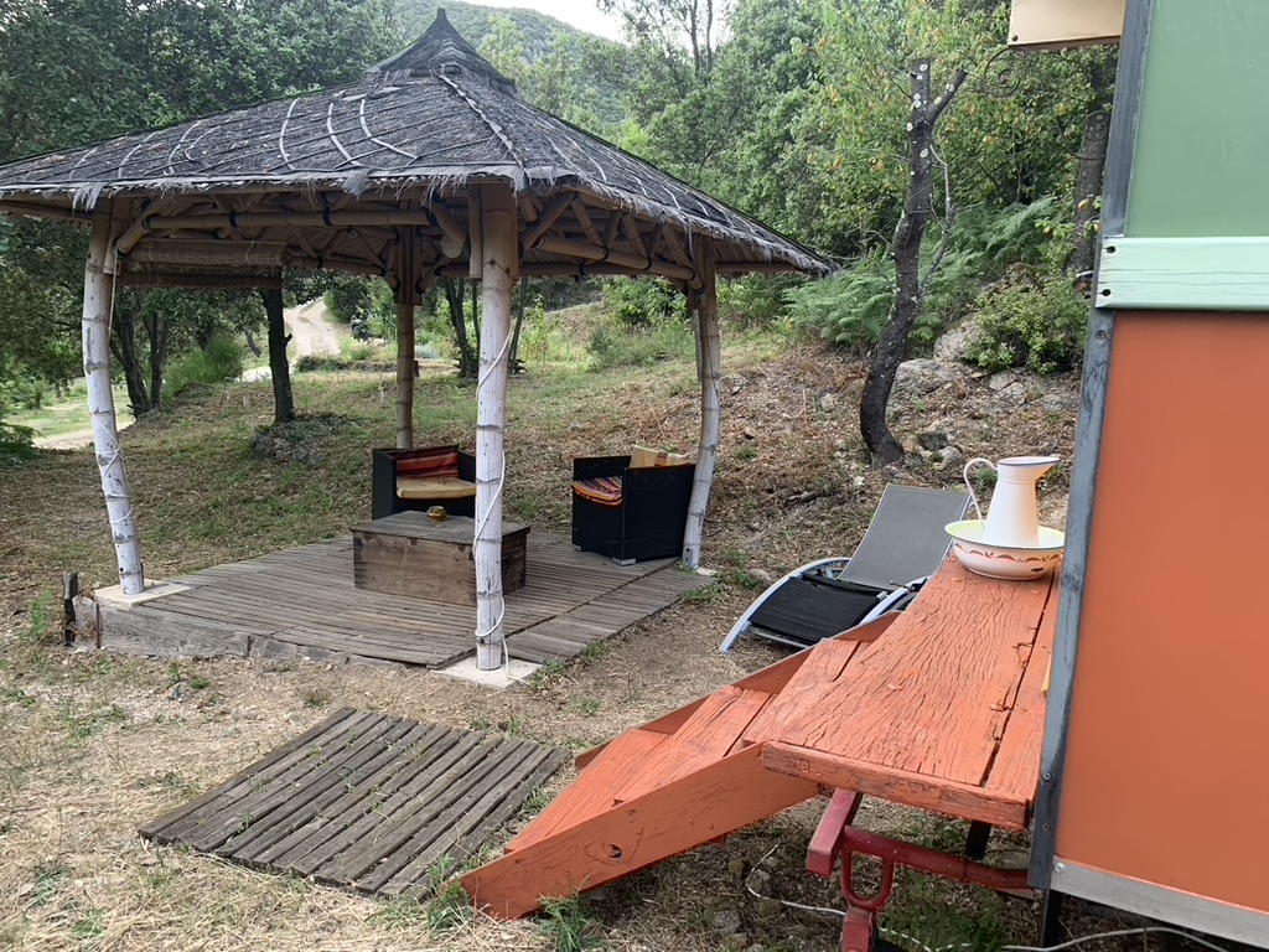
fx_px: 953
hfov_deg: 67.3
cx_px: 634
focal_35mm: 26
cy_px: 476
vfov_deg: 53.1
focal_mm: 4.25
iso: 100
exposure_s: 1/61
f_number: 1.8
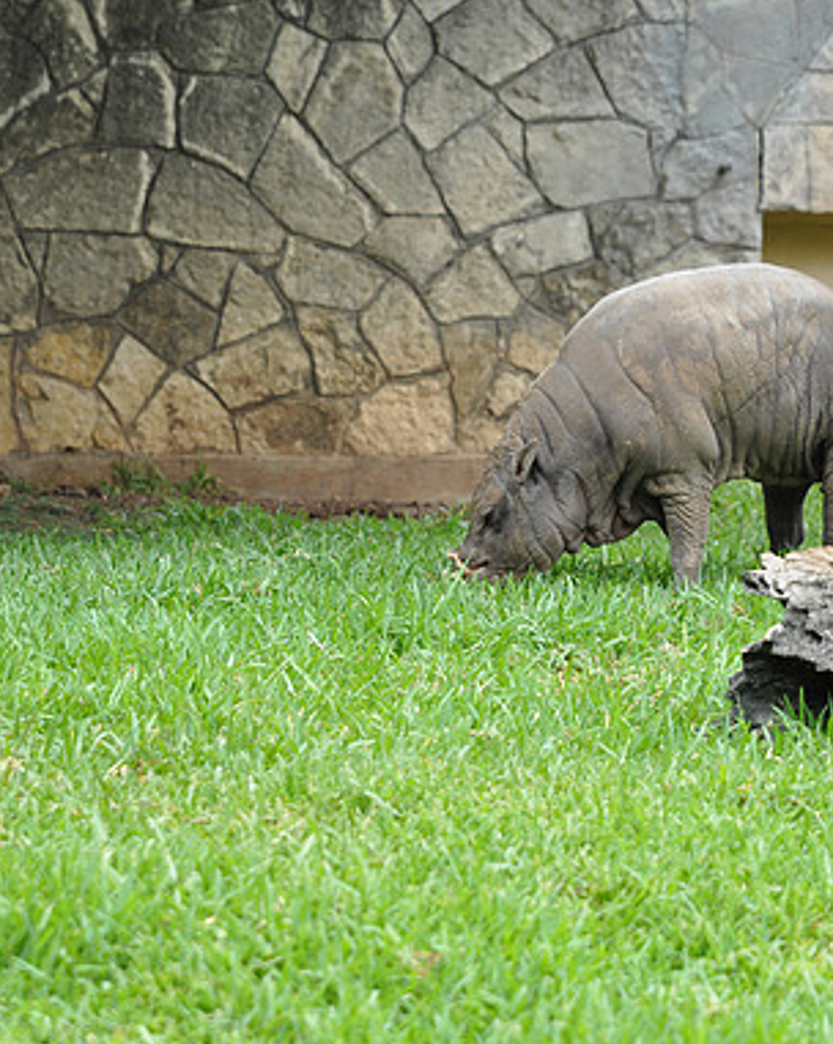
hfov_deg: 10.3
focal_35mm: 150
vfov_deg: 12.9
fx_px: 4630
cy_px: 522
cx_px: 540
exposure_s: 1/400
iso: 400
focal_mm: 70
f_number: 5
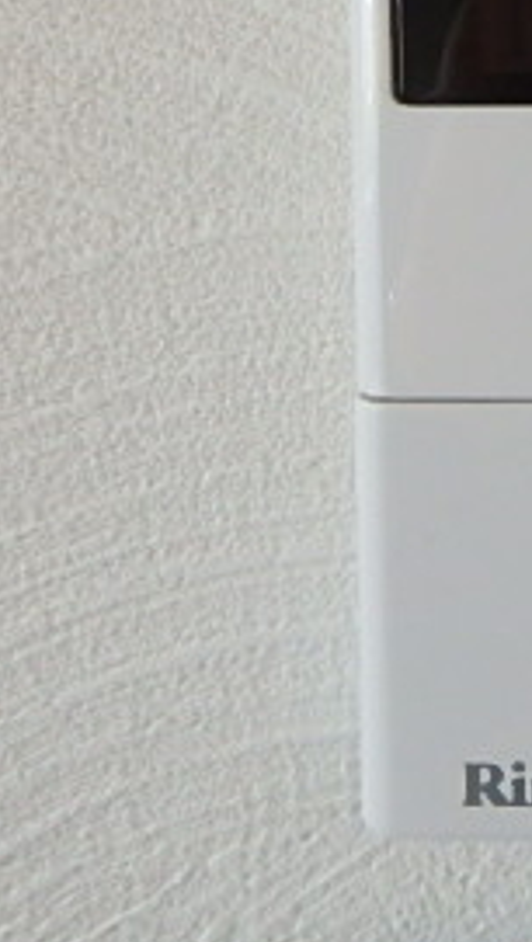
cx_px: 1047
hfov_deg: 16.9
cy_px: 132
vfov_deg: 36.5
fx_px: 1350
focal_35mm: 54
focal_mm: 3.7
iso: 400
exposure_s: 1/30
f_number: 3.5
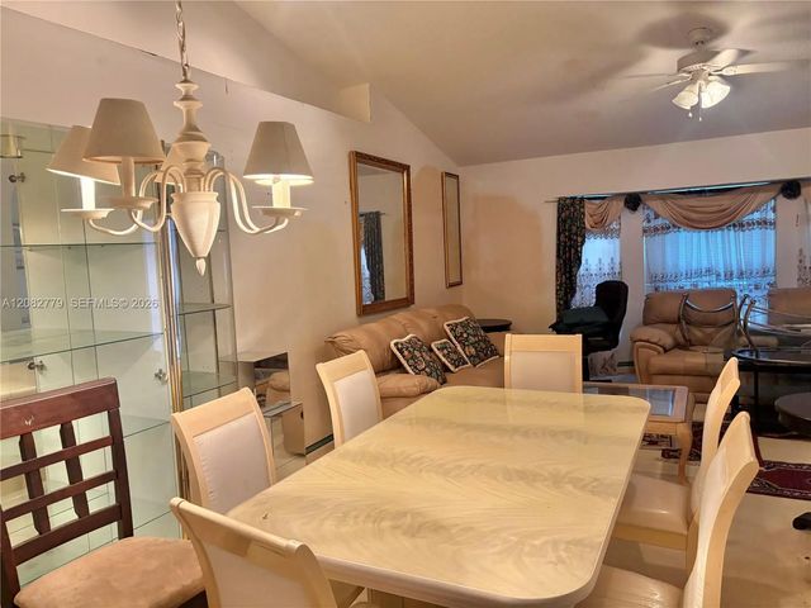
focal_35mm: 26
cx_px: 406
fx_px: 609
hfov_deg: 67.3
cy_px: 304
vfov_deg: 53.1
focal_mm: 5.96
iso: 200
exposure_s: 1/60
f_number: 1.6
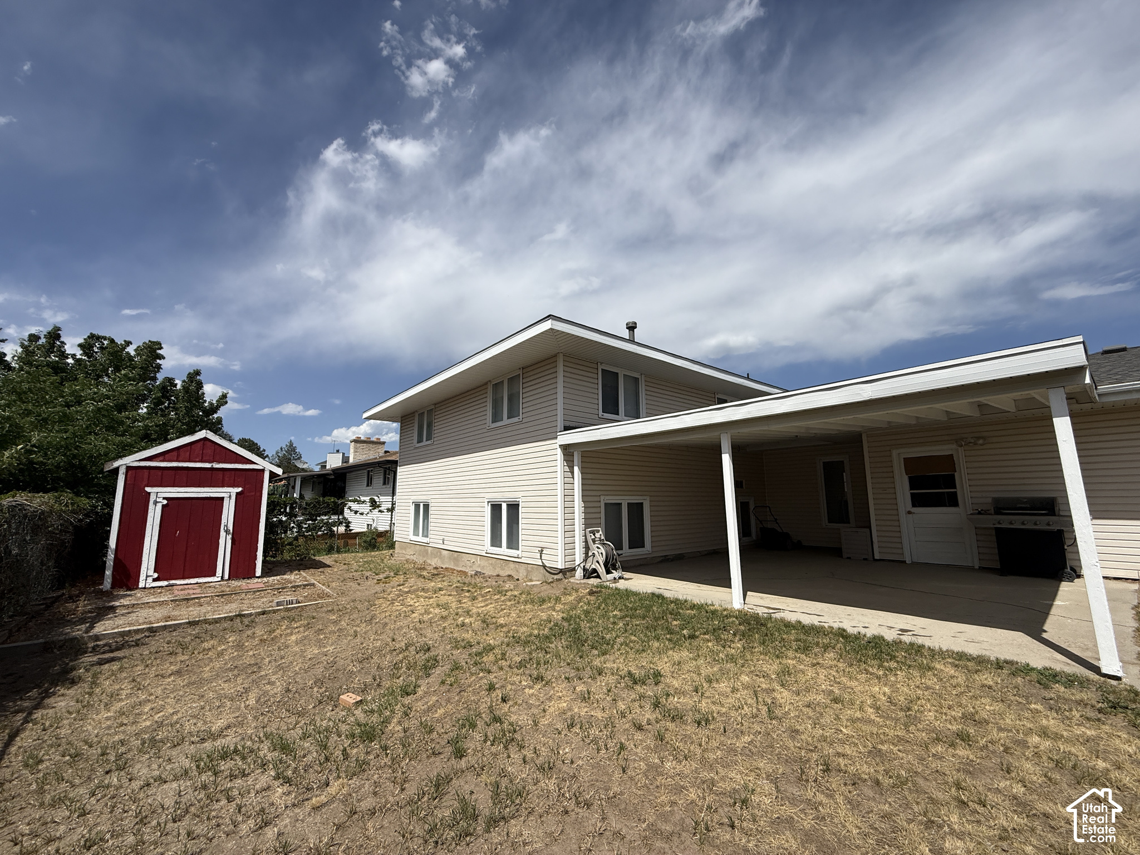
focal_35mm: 14
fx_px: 461
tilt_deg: +9.4
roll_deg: +0.5
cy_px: 428
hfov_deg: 102.1
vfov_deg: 85.7
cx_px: 570
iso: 50
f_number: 2.2
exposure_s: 1/4425
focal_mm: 2.22
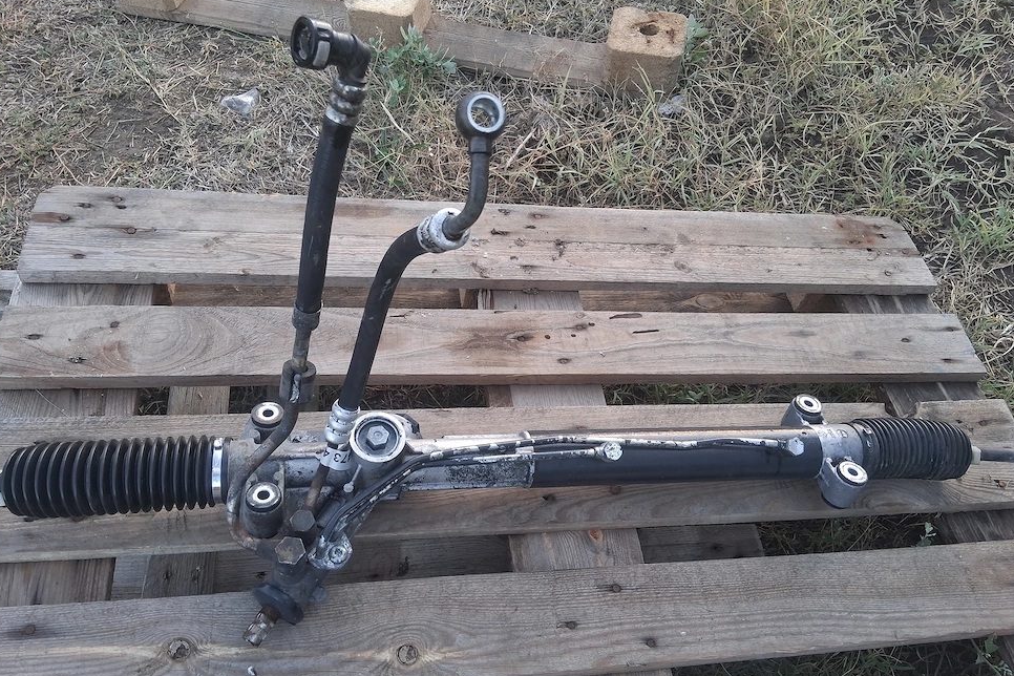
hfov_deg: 65.5
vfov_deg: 46.4
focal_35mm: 28
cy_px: 336
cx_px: 493
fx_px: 789
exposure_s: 1/100
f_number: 1.8
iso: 125
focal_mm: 3.98
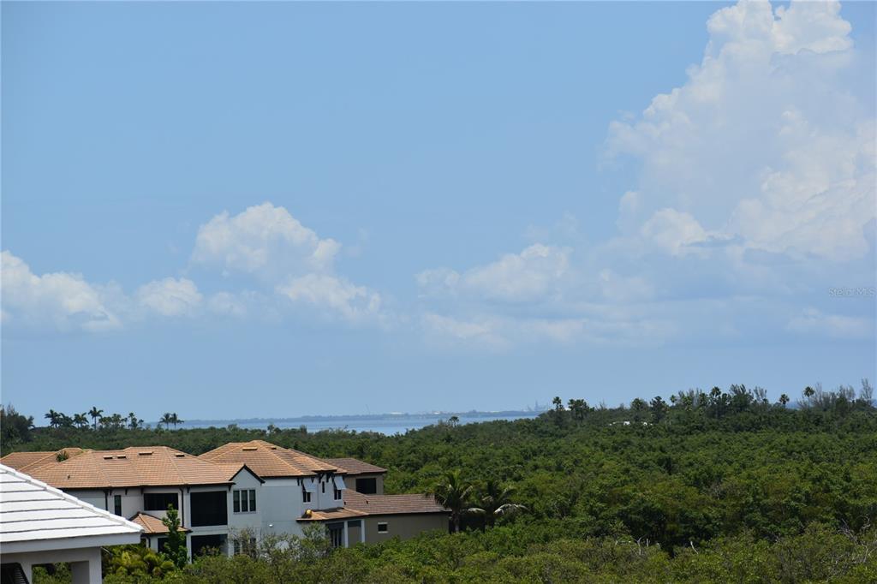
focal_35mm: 195
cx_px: 438
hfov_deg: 10.6
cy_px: 292
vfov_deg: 7.0
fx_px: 4749
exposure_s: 1/500
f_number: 8
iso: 100
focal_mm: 130
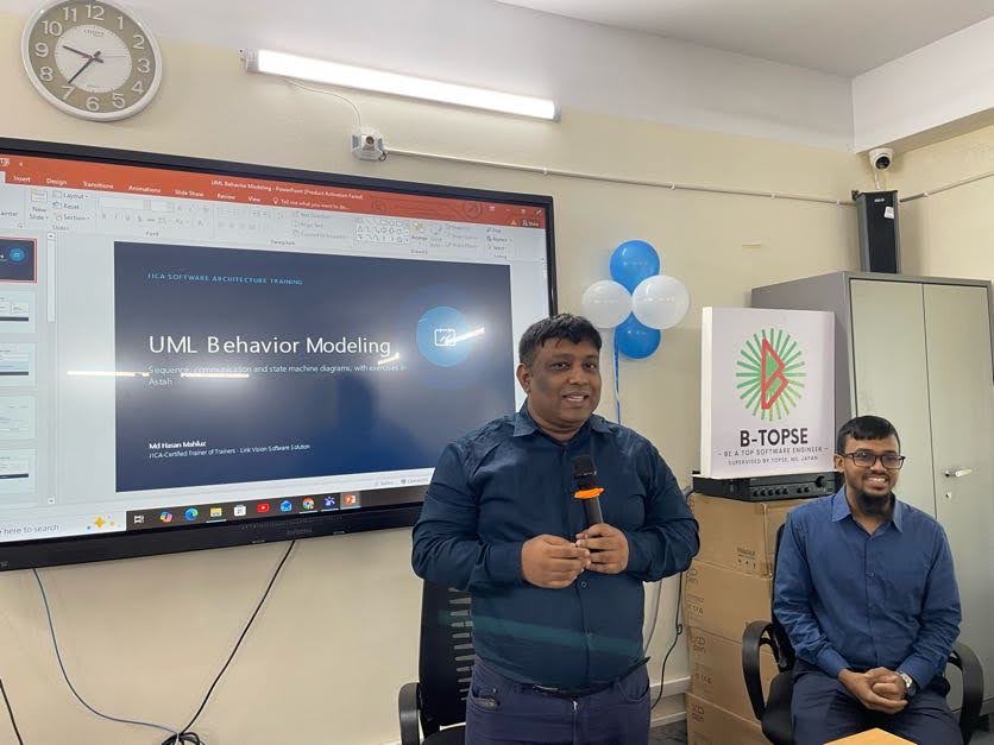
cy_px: 372
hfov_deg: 67.3
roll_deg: +1.7
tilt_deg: +3.0
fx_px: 747
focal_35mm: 26
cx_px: 497
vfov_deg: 53.1
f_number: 1.6
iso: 64
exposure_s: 1/50
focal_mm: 4.2
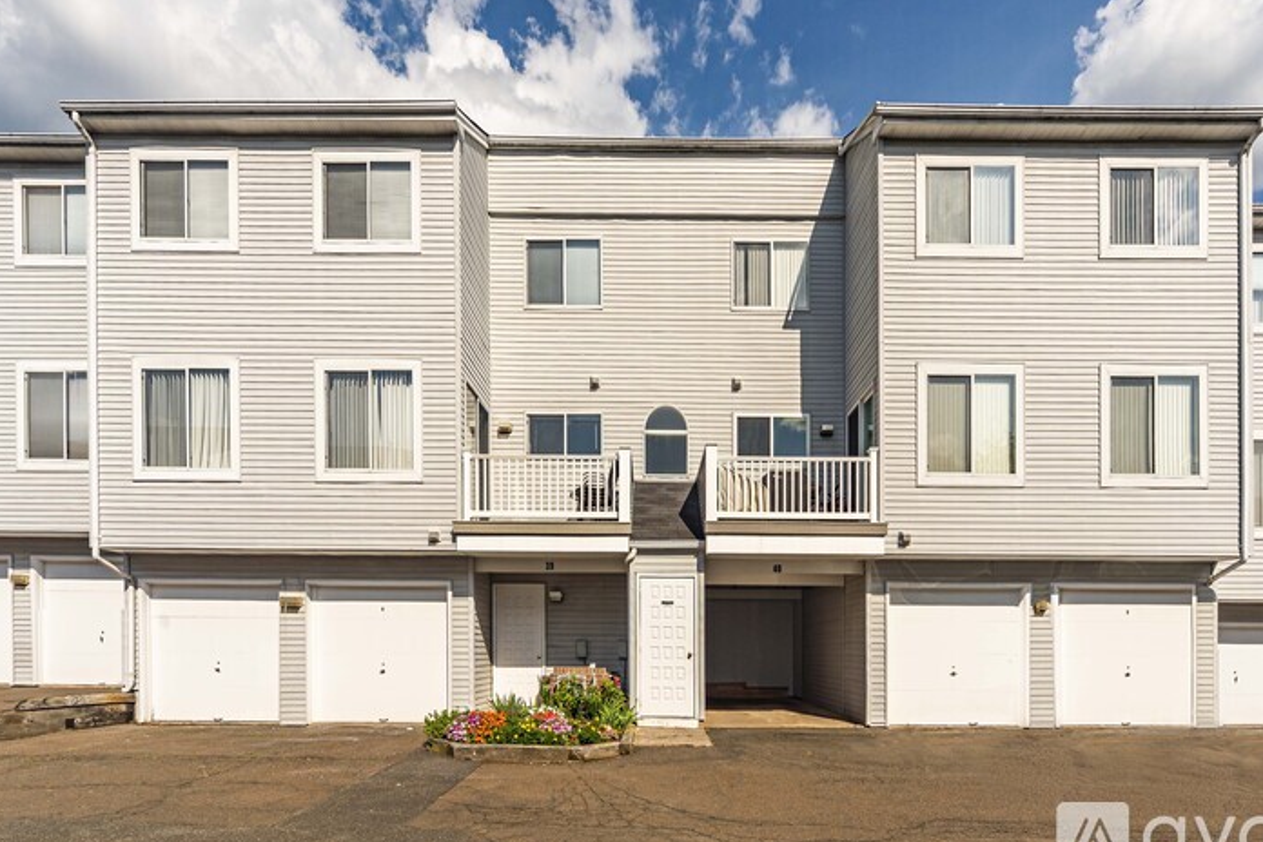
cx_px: 670
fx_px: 491
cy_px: 421
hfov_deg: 104.1
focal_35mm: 14
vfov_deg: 81.2
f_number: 11
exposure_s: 1/800
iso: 100
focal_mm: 13
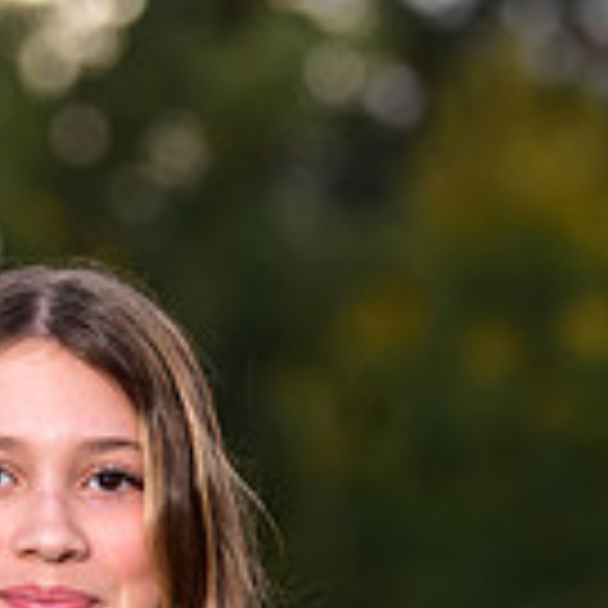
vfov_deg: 3.3
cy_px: 982
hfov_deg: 3.3
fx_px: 10532
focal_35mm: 530
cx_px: -25
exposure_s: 1/250
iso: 160
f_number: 5
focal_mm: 145
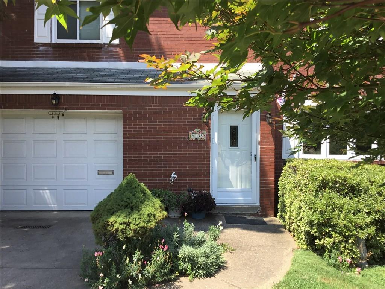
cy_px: 144
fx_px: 345
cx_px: 192
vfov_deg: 45.4
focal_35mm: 31
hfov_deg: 58.4
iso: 25
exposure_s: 1/466
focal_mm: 3.3
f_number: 2.4
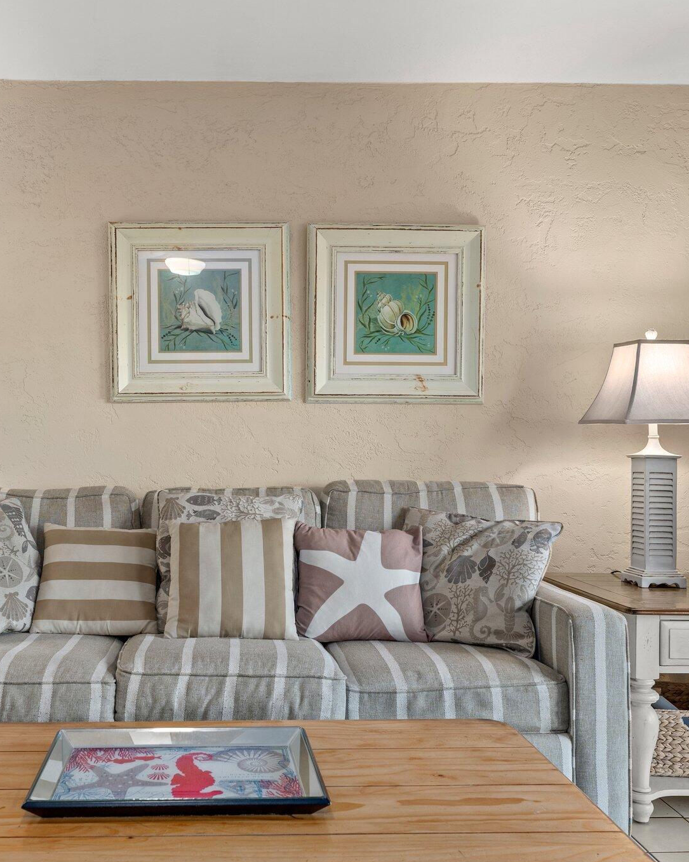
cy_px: 431
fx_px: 867
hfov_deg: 42.8
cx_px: 236
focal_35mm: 34
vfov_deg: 52.9
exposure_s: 1/5
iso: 400
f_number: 8
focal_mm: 24
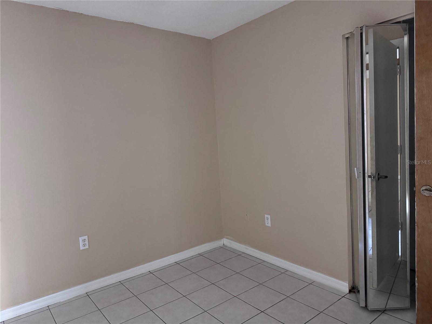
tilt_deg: -4.9
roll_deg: +3.2
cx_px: 216
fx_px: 300
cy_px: 162
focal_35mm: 24
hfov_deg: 71.6
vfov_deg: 56.8
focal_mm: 6.76
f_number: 1.78
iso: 1000
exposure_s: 1/40
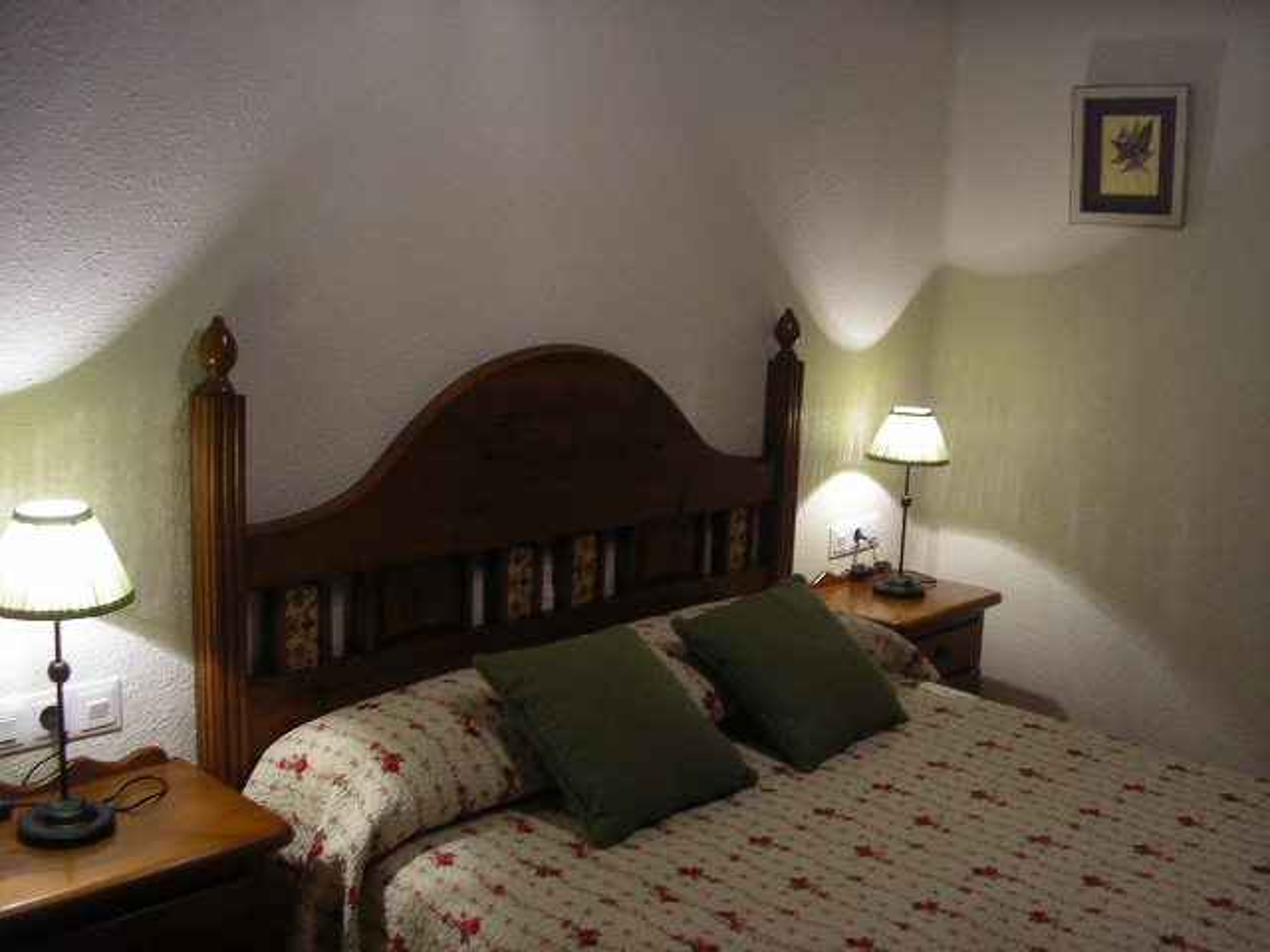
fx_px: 1394
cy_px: 476
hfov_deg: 49.0
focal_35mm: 38
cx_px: 635
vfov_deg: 37.7
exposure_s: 1/15
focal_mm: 5.8
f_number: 2.9
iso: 100
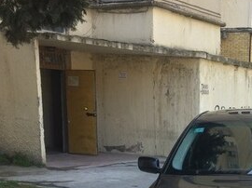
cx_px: 247
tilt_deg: -13.6
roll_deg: -0.7
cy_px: 217
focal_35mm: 71
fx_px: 516
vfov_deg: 19.6
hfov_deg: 26.1
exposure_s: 1/129
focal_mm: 4.15
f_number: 2.2
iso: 32
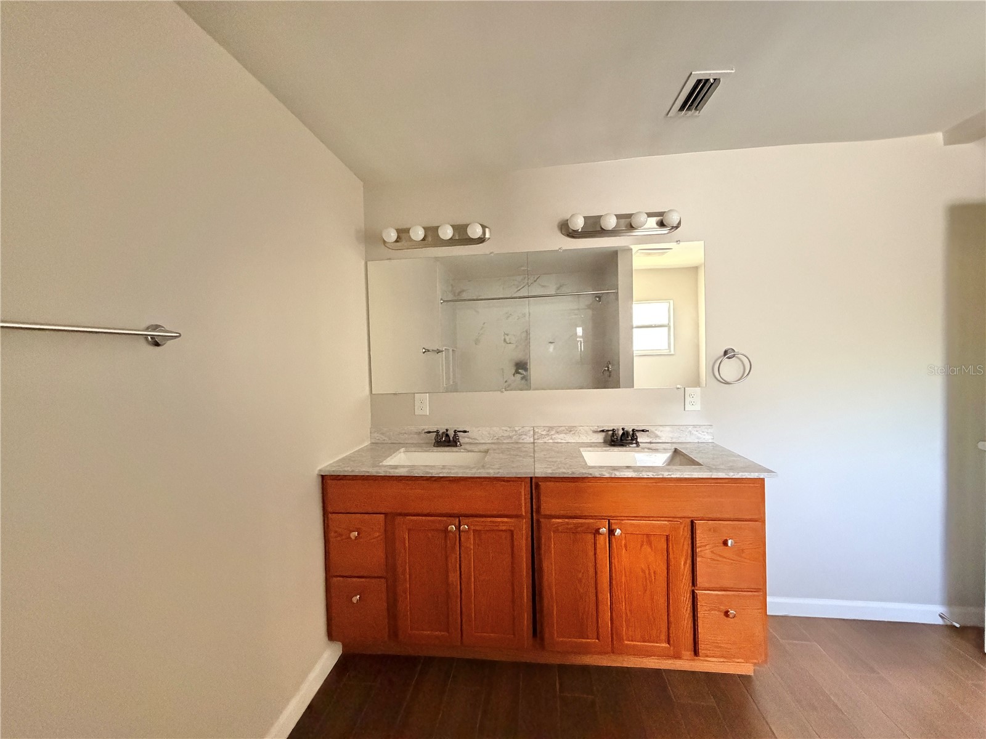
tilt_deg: -1.7
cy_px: 370
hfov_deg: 102.1
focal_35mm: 14
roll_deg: +1.5
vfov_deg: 85.7
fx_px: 399
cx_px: 493
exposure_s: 1/60
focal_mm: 2.22
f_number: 2.2
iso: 1250
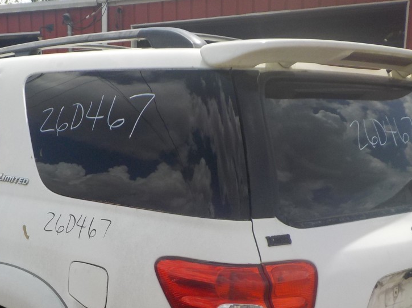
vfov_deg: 26.8
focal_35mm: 53
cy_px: 259
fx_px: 630
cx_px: 110
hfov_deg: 35.5
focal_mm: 4.1
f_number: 3.3
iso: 125
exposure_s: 1/1250
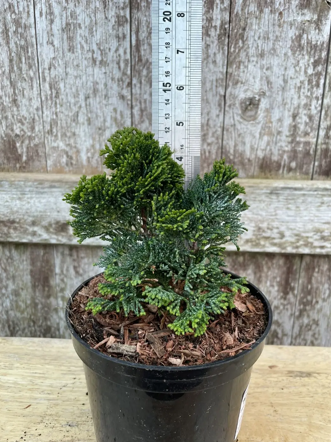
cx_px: 164
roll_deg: -2.2
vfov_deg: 65.3
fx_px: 344
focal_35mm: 27
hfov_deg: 51.3
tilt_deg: -17.8
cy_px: 219
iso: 50
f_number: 1.6
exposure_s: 1/121
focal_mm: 4.2
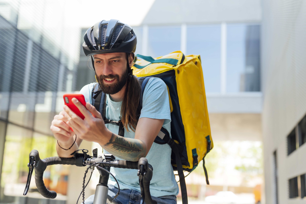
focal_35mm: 50
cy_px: 102
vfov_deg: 27.0
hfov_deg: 39.6
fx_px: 425
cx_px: 153
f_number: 2.5
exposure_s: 1/2000
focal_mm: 50
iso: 400
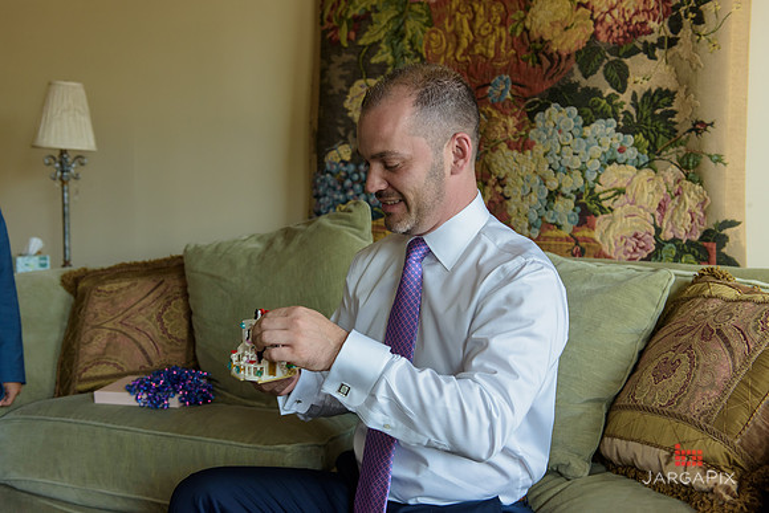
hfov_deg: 44.5
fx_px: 940
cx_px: 384
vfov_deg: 30.5
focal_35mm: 44
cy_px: 256
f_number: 3.2
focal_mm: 44
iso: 800
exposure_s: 1/125
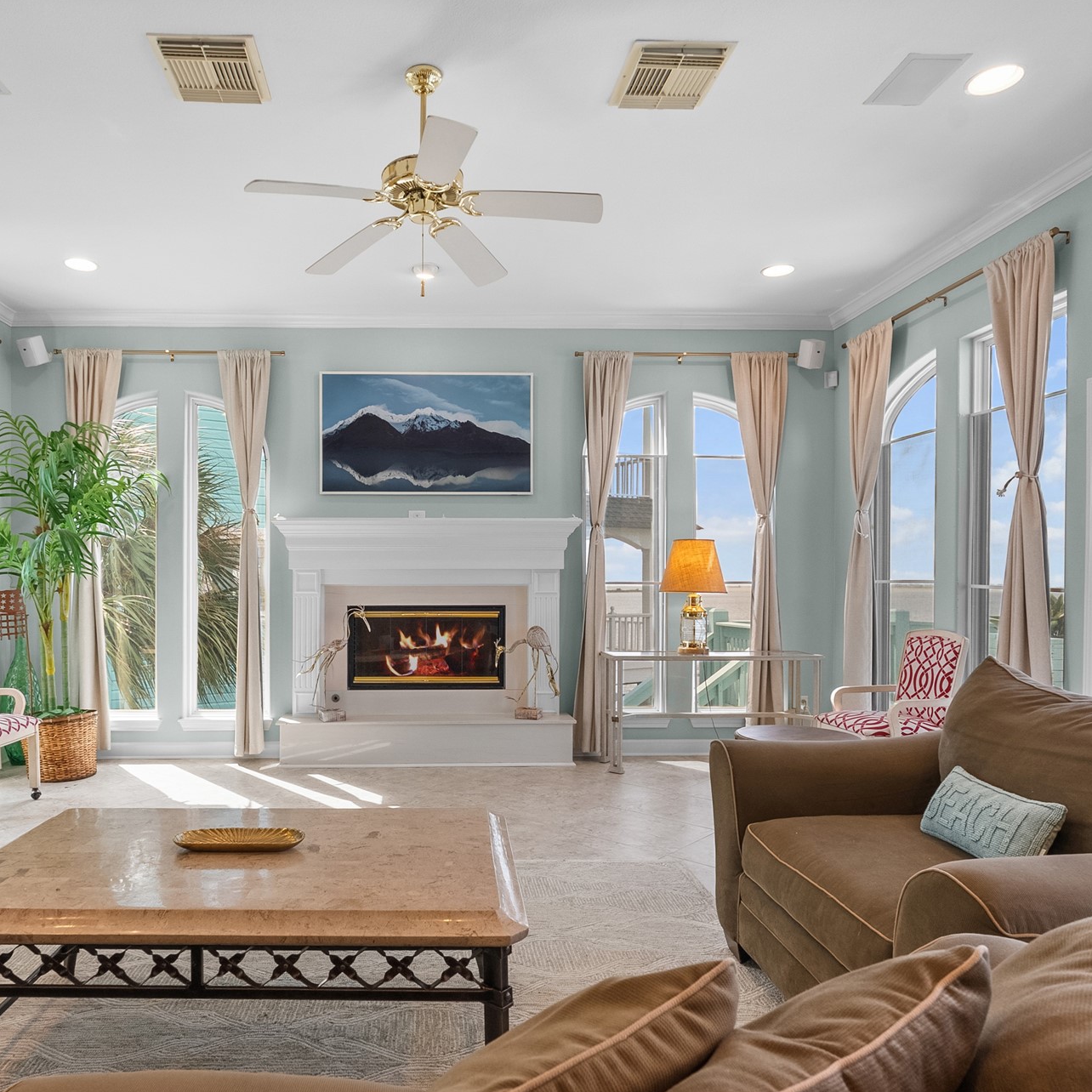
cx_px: 432
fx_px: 821
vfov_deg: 67.2
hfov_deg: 66.6
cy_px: 586
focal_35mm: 23
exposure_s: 1/15
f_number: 8
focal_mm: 16
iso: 1000
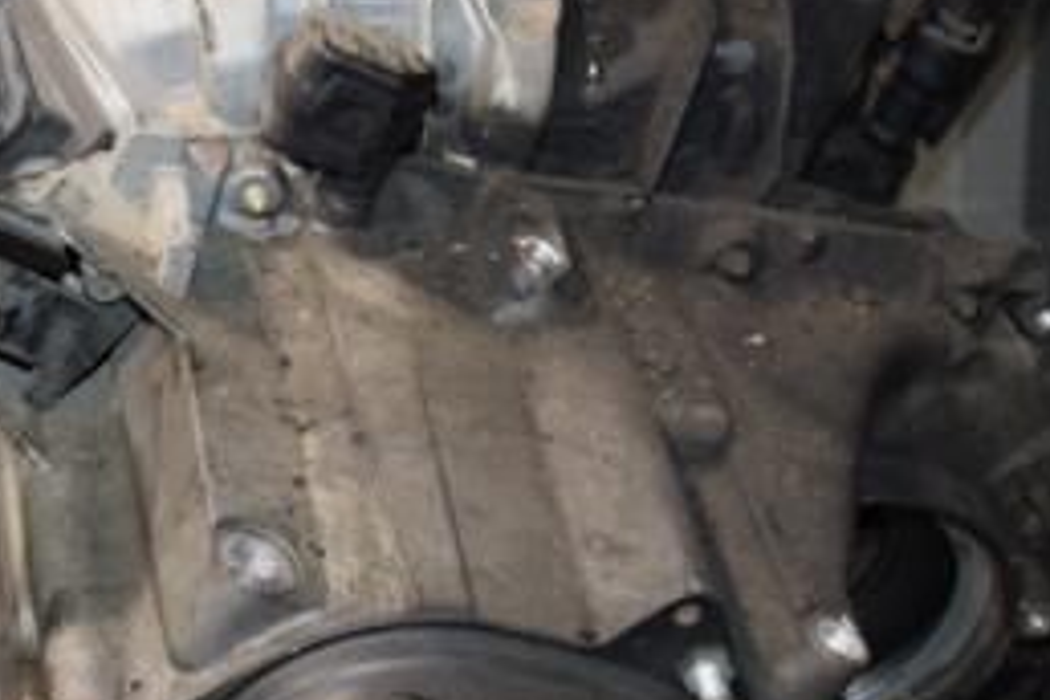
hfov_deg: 23.2
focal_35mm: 87
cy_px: 464
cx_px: 342
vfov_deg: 15.6
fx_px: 2542
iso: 800
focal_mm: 25
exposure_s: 1/60
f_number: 5
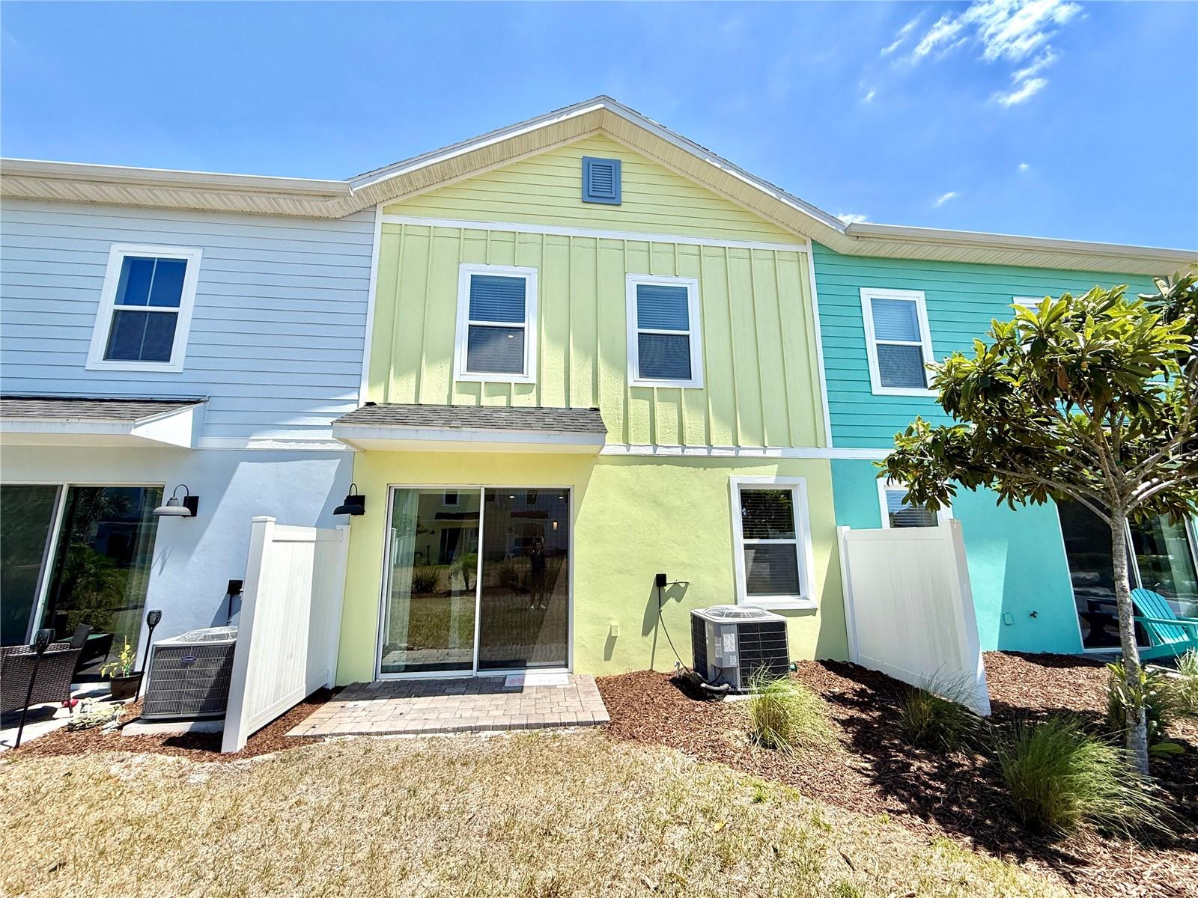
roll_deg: +0.0
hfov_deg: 102.1
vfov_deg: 85.7
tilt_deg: +11.7
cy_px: 449
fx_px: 485
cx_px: 599
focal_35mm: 14
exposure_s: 1/1745
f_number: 2.2
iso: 50
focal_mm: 2.22
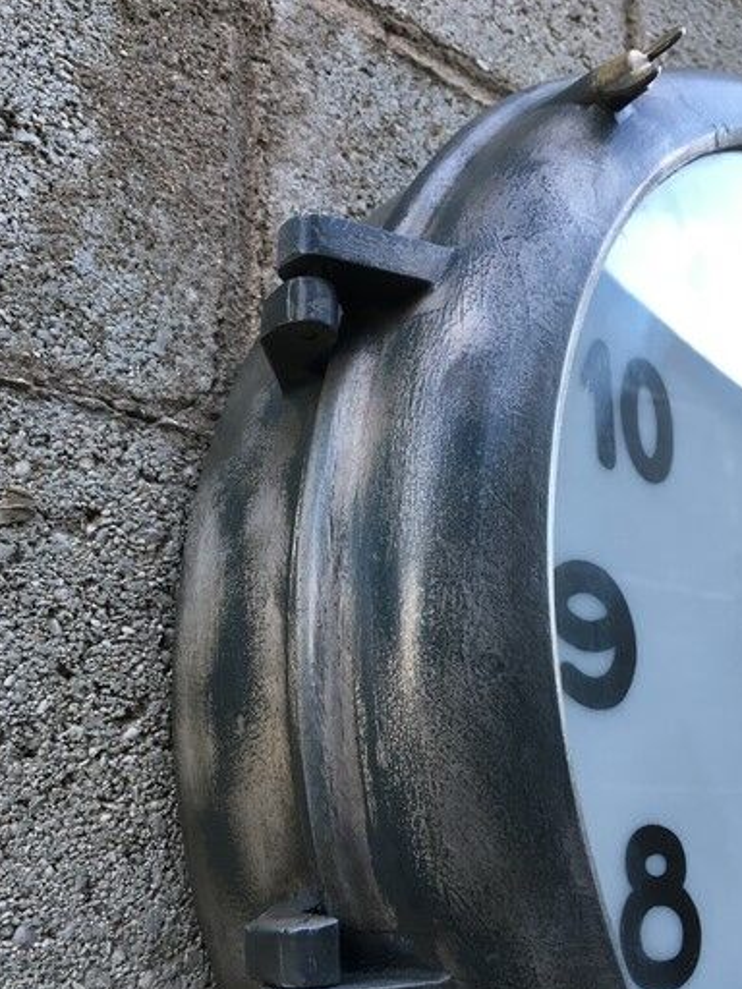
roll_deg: +3.0
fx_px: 972
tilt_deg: +14.7
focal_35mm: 34
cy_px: 572
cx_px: 385
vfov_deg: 53.7
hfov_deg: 41.8
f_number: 2.2
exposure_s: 1/33
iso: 80
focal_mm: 4.15
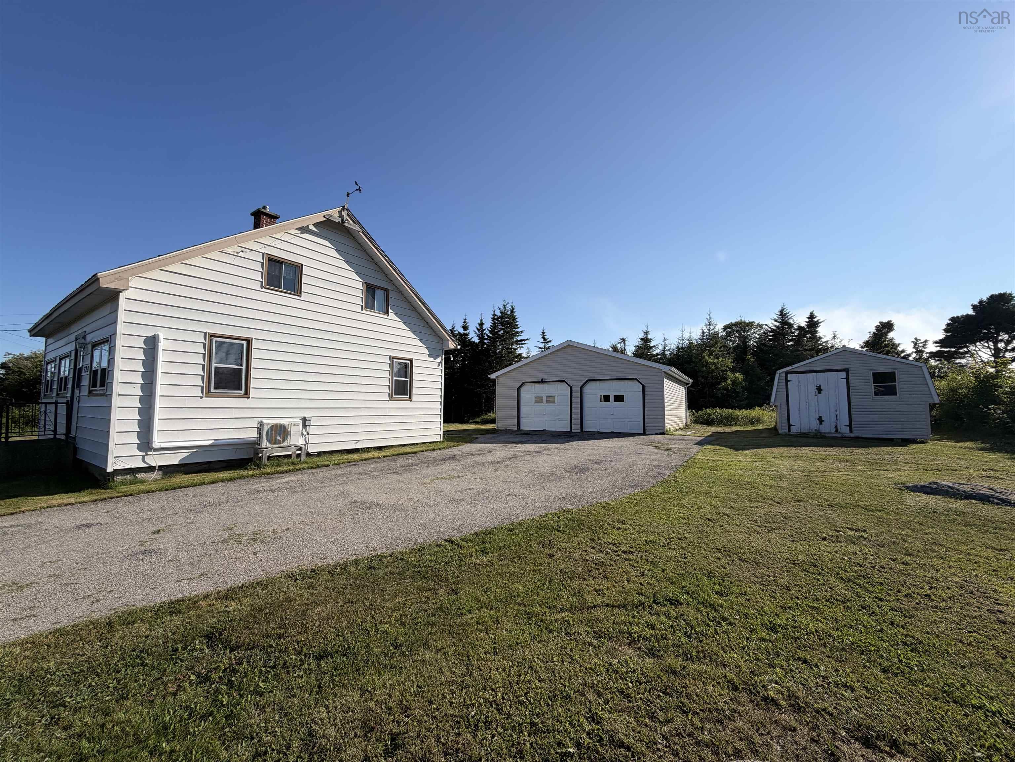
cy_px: 381
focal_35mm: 14
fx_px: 411
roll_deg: -0.4
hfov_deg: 102.1
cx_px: 508
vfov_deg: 85.7
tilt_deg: +2.8
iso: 20
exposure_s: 1/1167
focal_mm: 2.22
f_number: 2.2
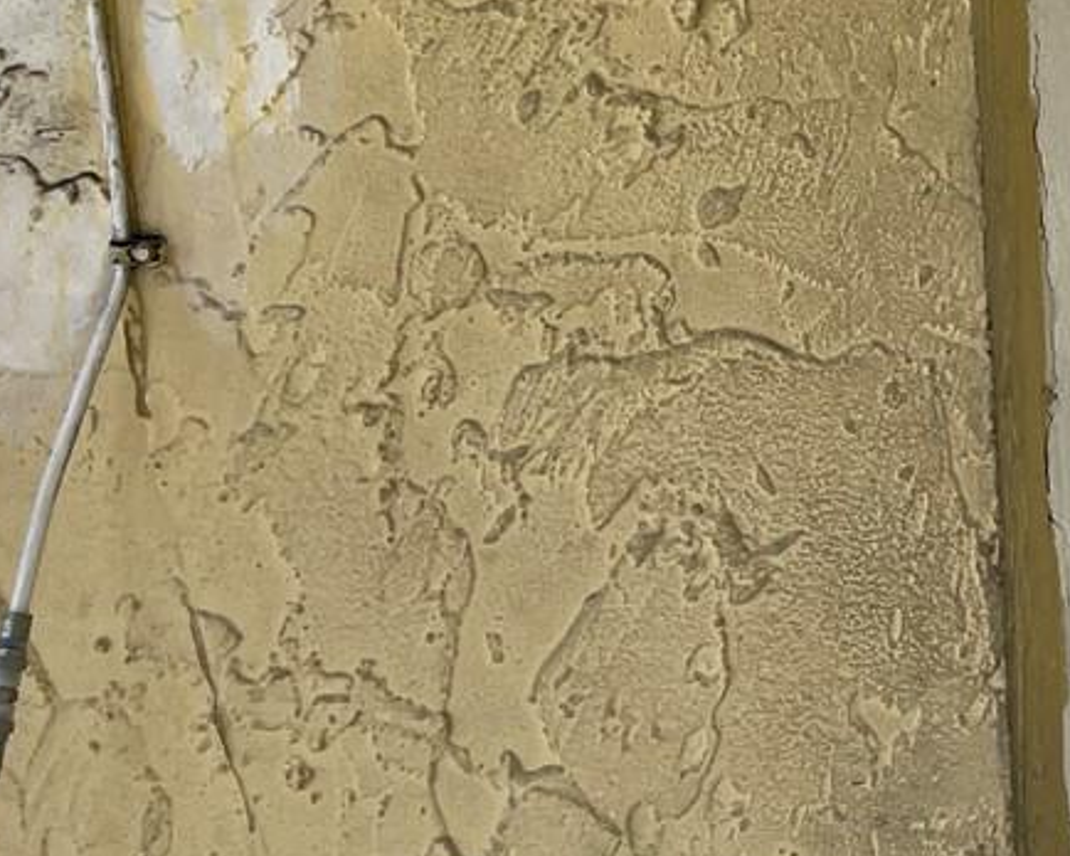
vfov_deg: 16.6
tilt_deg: -3.2
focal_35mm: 90
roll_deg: +2.1
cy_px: -44
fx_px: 2849
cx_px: 1824
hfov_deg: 17.8
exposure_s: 1/556
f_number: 1.6
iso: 32
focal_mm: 5.1
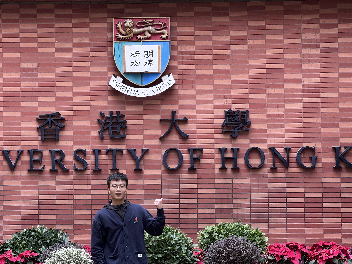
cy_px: 151
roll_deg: +0.5
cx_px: 152
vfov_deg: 16.8
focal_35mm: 88
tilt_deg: +2.9
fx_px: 895
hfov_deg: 22.2
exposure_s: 1/99
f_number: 2.8
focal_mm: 9
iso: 80
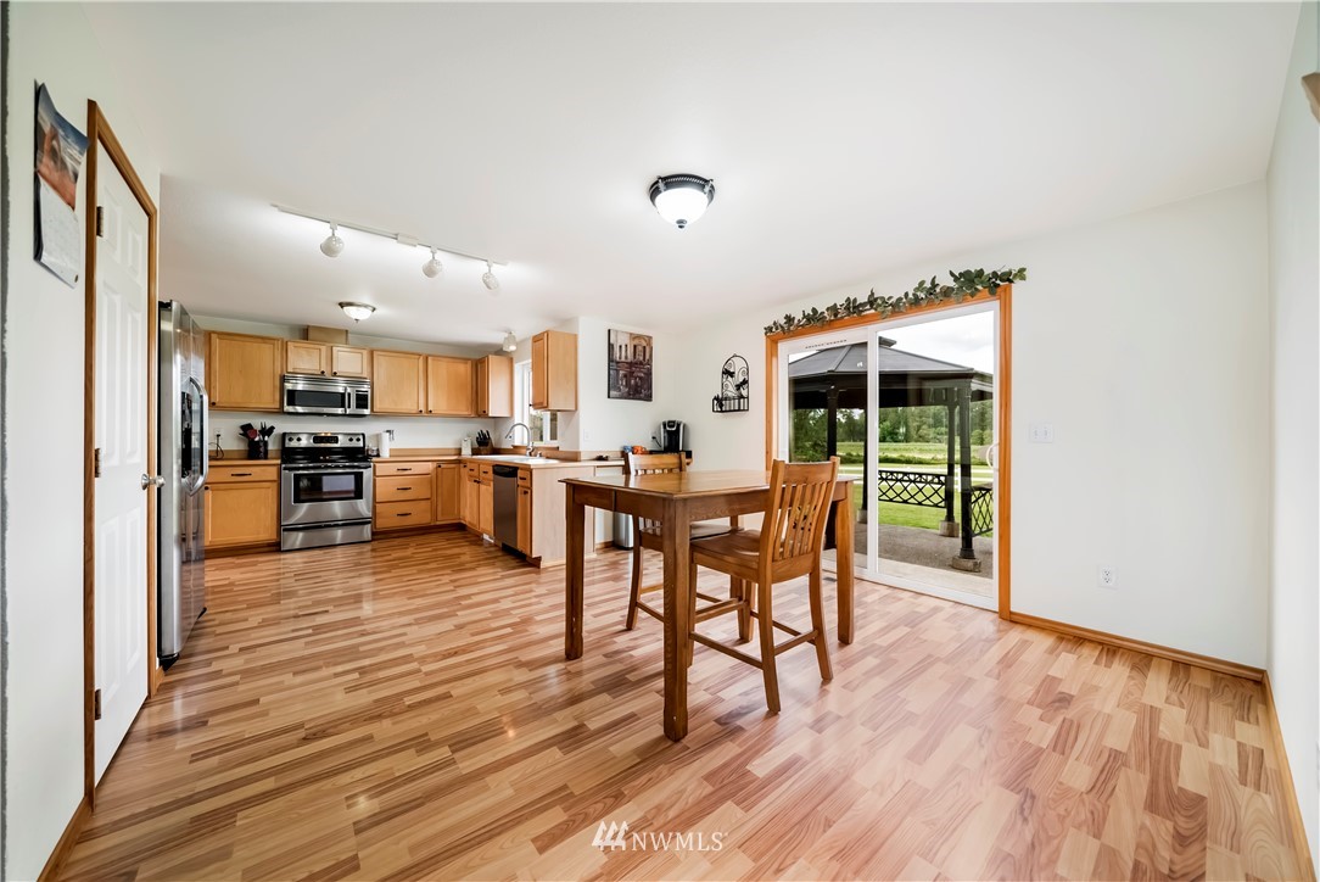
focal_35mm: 12
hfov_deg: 112.6
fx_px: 440
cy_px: 441
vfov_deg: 90.1
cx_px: 660
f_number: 9
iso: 400
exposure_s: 1/200
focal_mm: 12
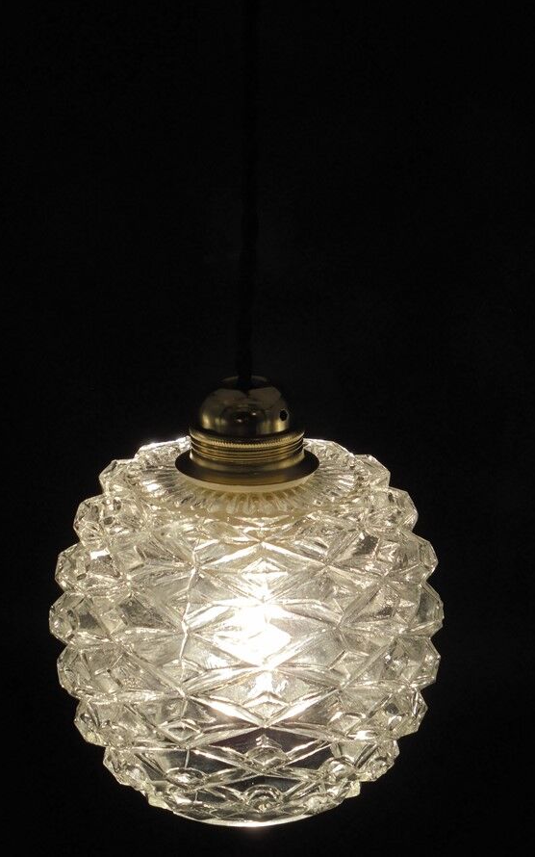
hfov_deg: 21.6
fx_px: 1400
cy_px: 425
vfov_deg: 34.0
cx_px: 250
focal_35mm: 60
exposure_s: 1/100
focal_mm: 10.1
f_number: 5.2
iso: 100
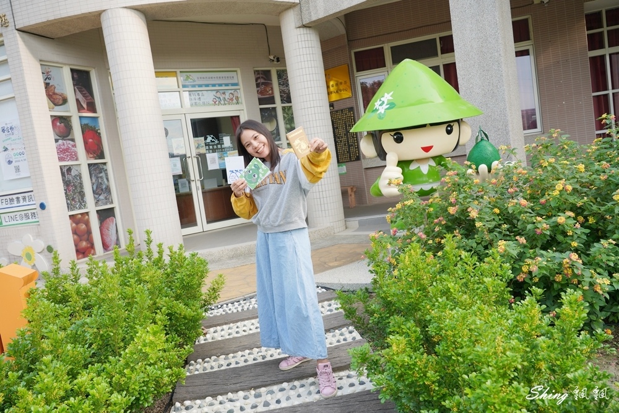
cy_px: 206
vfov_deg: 47.9
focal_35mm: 27
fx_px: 464
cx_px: 310
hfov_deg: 67.4
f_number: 5.6
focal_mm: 27
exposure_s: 1/80
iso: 100
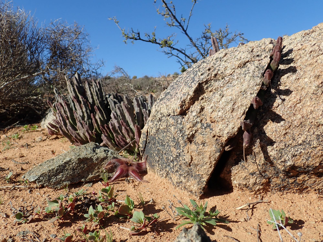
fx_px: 280
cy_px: 121
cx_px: 162
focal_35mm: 30
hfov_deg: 60.0
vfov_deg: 46.8
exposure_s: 1/125
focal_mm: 5.5
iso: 100
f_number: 9
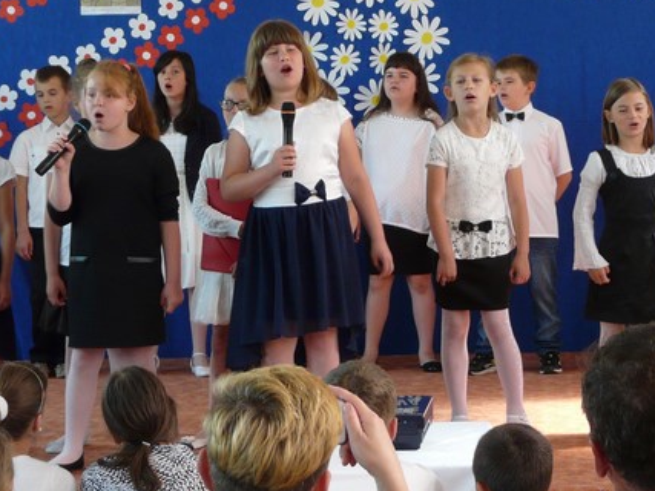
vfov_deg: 14.3
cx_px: 453
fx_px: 1948
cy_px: 193
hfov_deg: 19.0
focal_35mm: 103
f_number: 3.2
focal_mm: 9
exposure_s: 1/50
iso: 160
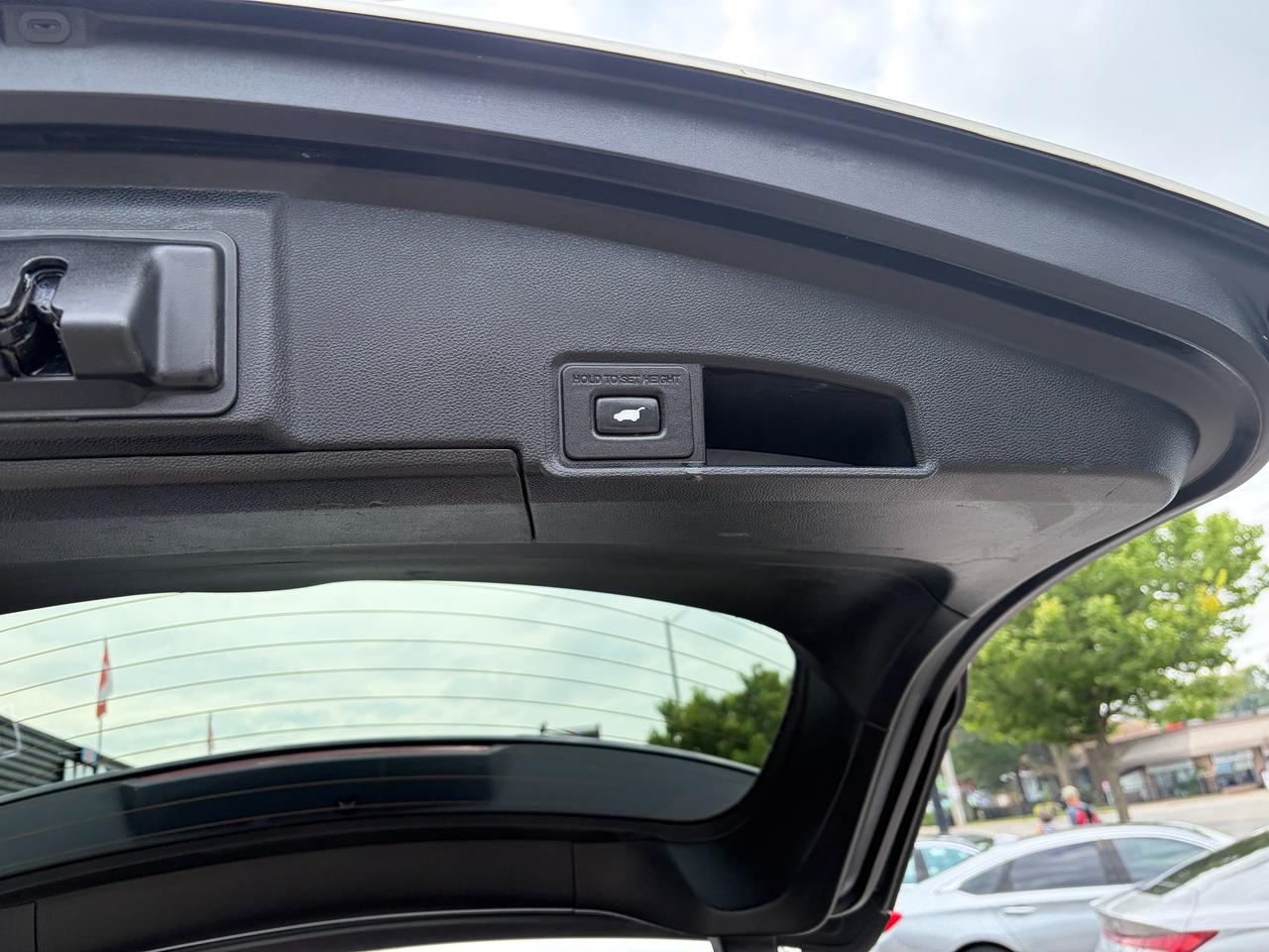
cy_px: 476
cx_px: 634
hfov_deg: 67.3
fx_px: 953
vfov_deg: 53.1
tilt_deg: +19.3
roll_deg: +9.5
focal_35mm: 26
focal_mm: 5.96
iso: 64
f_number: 1.6
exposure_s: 1/701
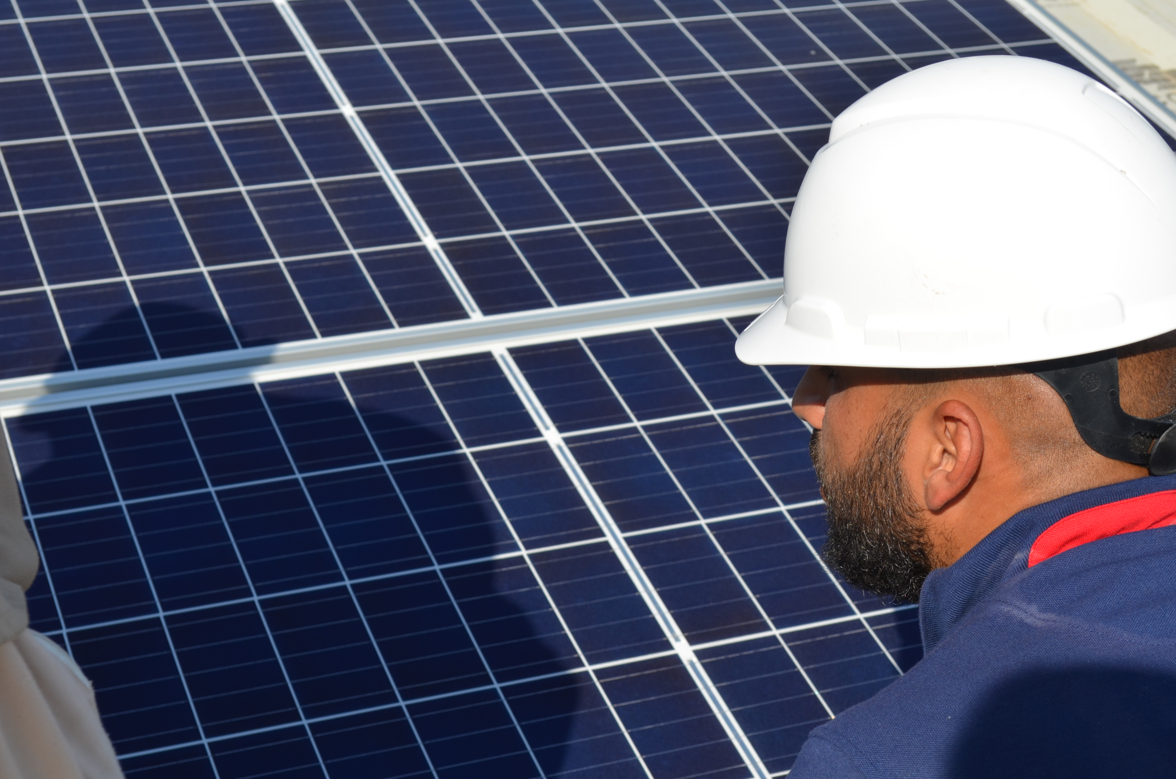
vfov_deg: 19.6
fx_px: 2249
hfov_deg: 29.3
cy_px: 390
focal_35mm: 69
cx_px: 588
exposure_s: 1/250
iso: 100
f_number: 8
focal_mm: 46
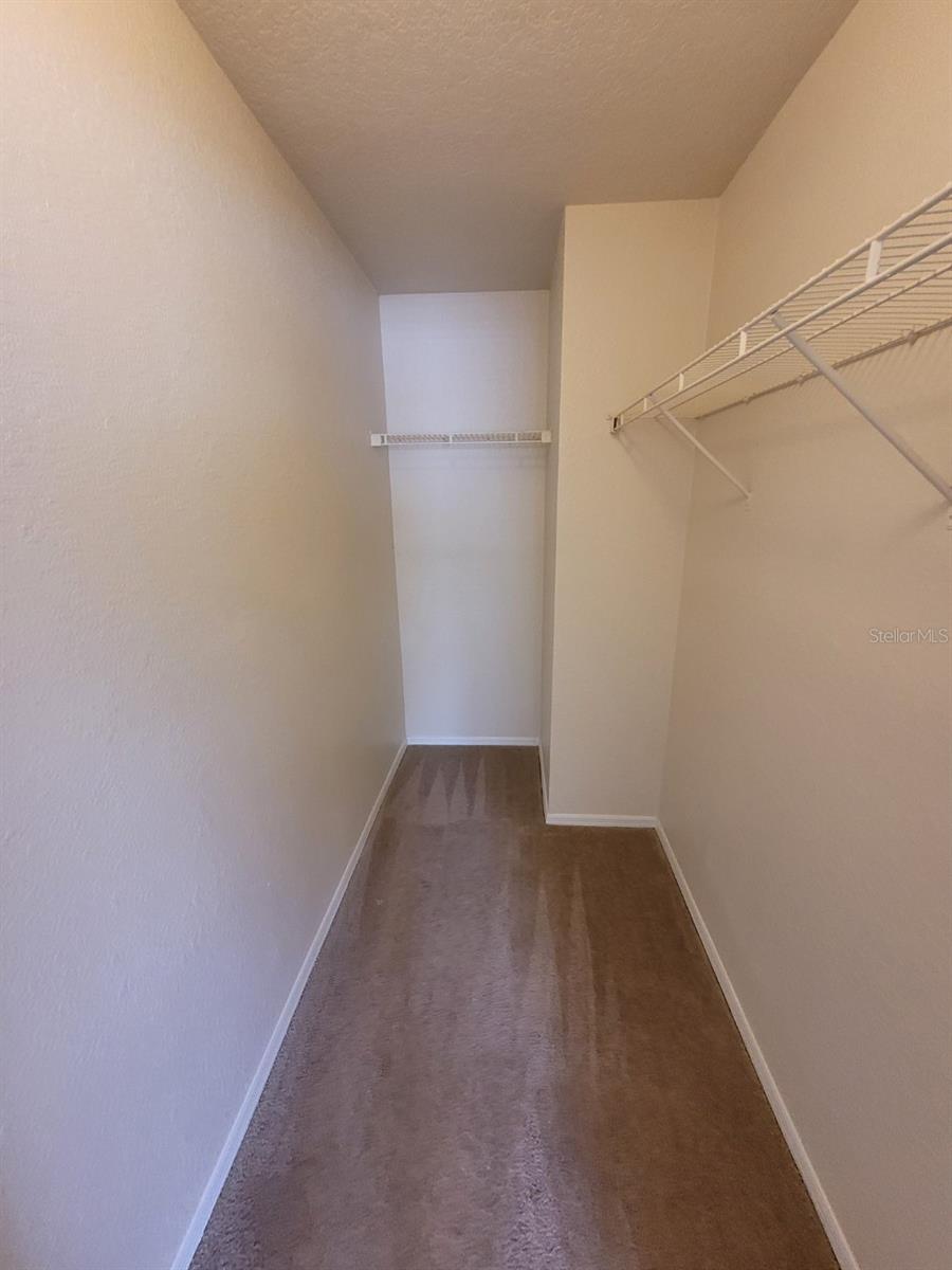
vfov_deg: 106.2
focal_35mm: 13
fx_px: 477
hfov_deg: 89.9
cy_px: 635
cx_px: 476
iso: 250
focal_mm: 1.74
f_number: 2.2
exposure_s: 1/60
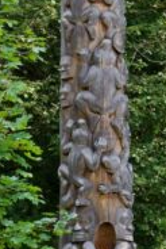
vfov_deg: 12.5
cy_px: 39
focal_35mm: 163
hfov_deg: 8.4
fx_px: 1125
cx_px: 38
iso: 180
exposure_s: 1/60
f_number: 5.6
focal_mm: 40
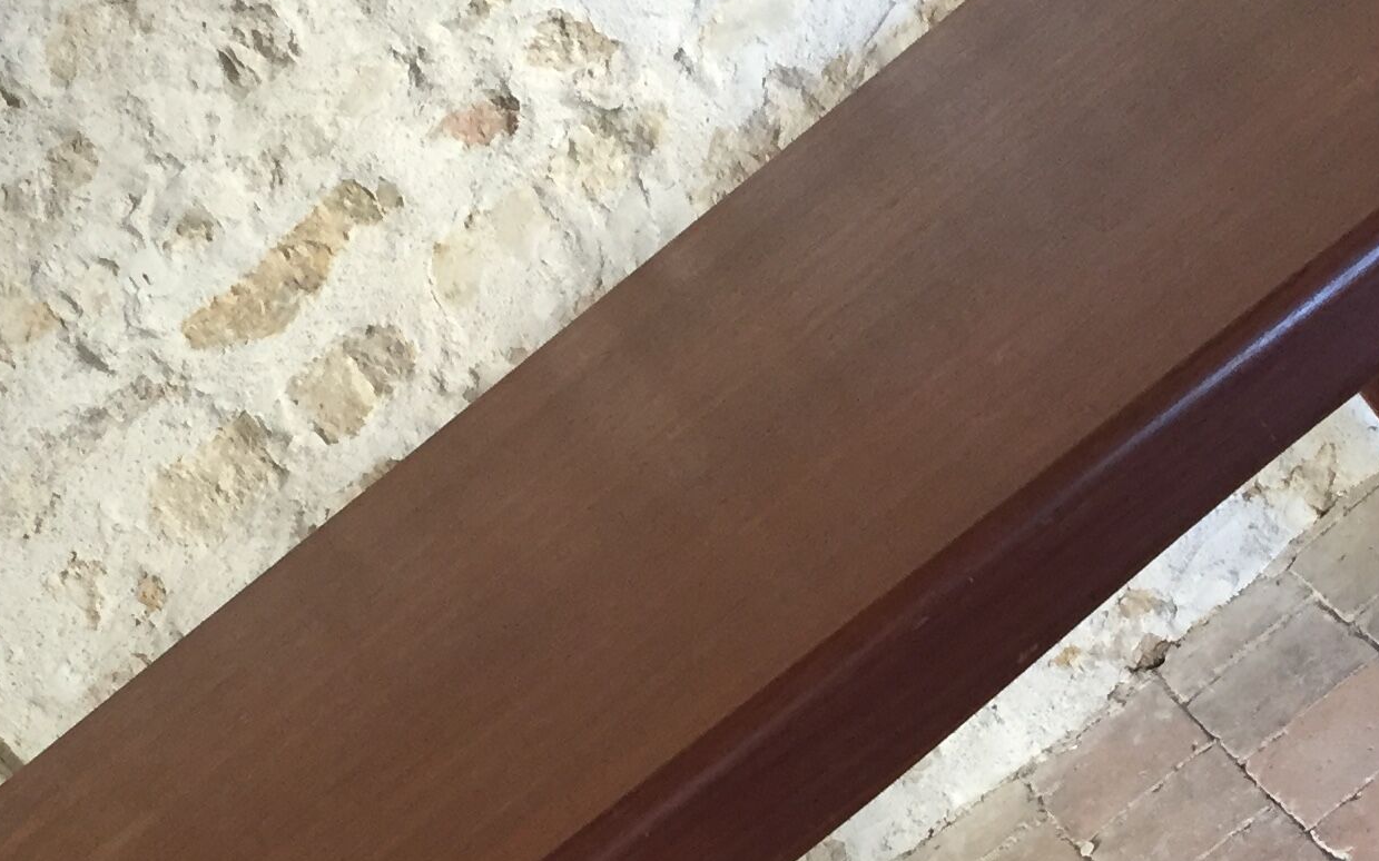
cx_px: 735
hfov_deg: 25.5
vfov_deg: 15.9
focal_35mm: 81
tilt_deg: -24.6
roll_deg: +42.2
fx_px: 3044
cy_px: 774
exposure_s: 1/33
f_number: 2.2
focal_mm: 4.15
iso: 160
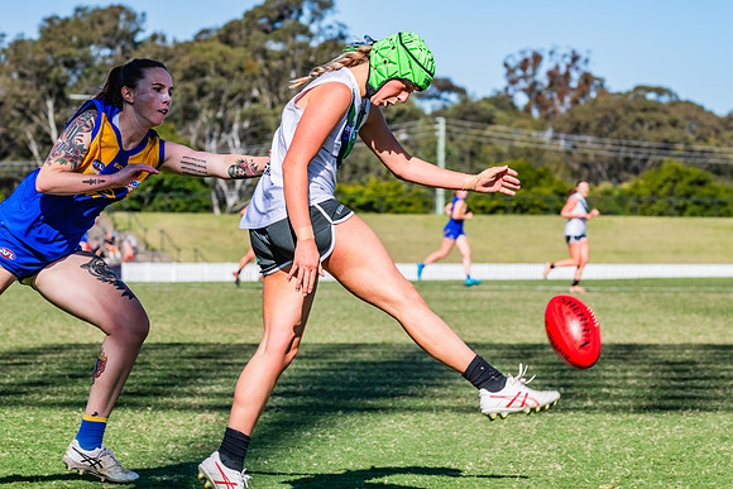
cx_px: 371
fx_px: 3948
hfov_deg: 10.6
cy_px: 245
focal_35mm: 194
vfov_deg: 7.1
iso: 640
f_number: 11
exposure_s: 1/1250
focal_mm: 190
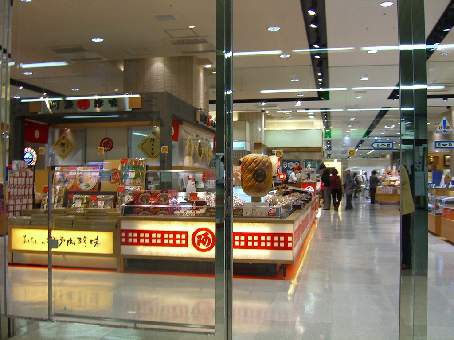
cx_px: 227
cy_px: 170
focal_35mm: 38
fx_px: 498
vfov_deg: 37.7
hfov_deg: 49.0
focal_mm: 7.9
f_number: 2.8
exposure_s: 1/100
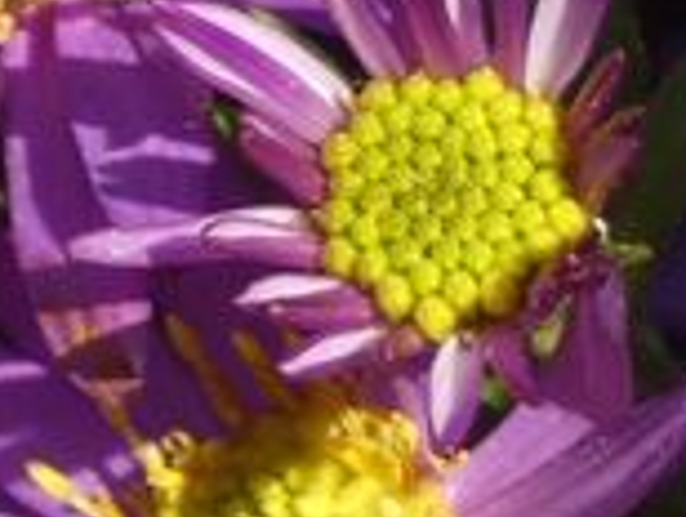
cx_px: -840
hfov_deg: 1.1
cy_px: -31
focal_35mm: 1821
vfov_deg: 0.8
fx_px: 36144
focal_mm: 58.9
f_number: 5.6
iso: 80
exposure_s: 1/80
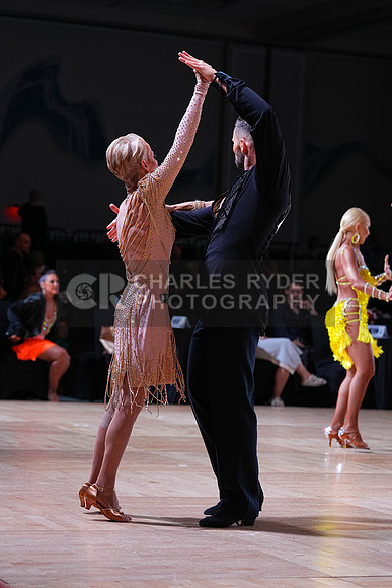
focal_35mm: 98
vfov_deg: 20.8
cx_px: 196
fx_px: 1600
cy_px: 294
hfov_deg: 14.0
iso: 1000
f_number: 4
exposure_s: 1/250
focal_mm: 98
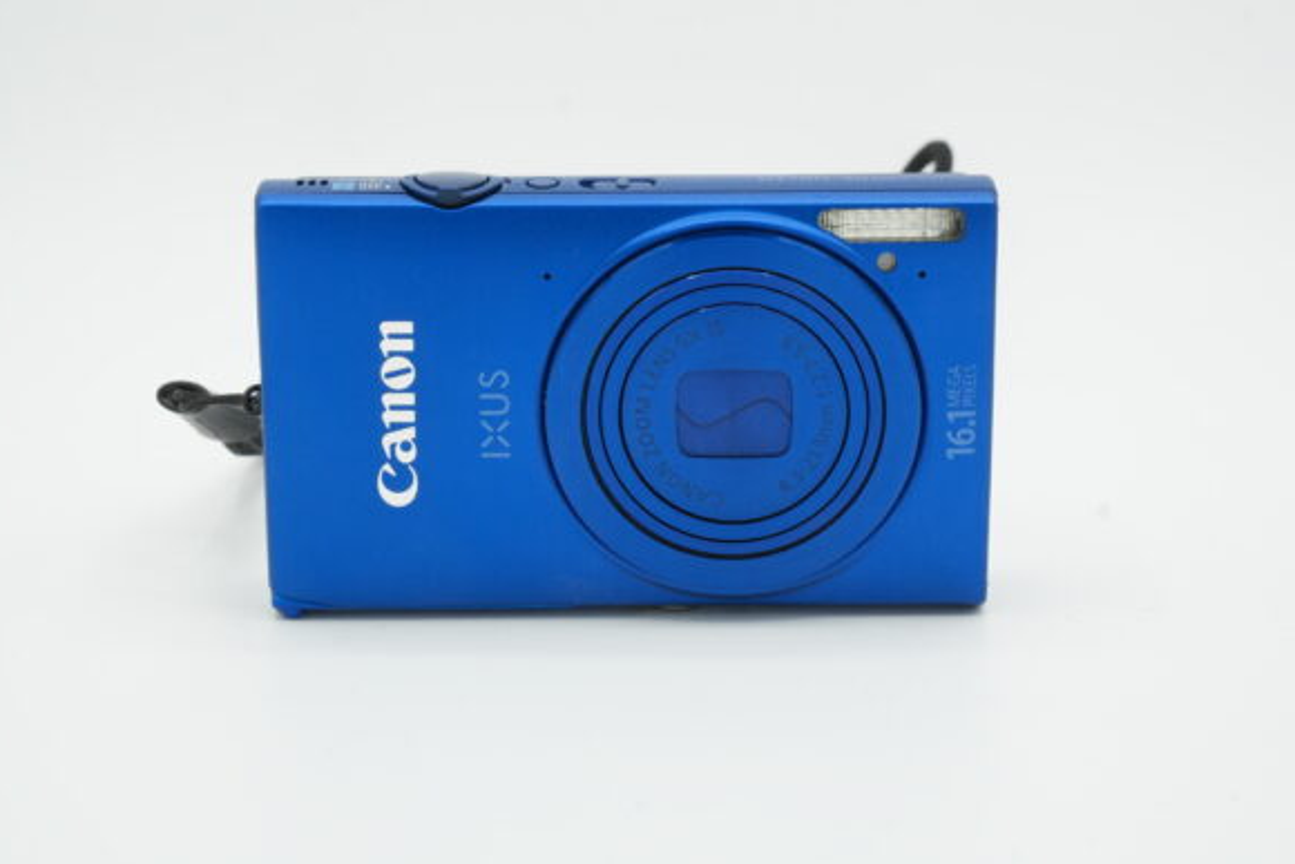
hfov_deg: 22.6
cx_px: 645
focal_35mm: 90
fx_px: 3238
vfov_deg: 15.2
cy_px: 426
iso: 1000
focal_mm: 58
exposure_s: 1/250
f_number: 13
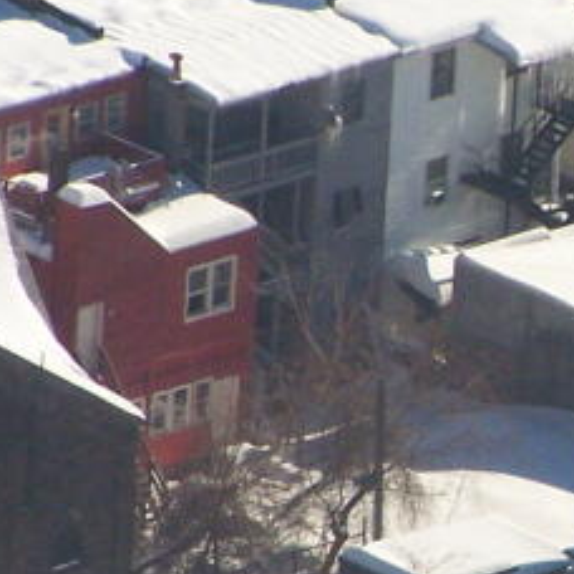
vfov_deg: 1.7
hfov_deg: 1.7
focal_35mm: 1022
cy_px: 282
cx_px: 833
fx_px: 19173
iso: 200
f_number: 4.5
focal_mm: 42.8
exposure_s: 1/1000
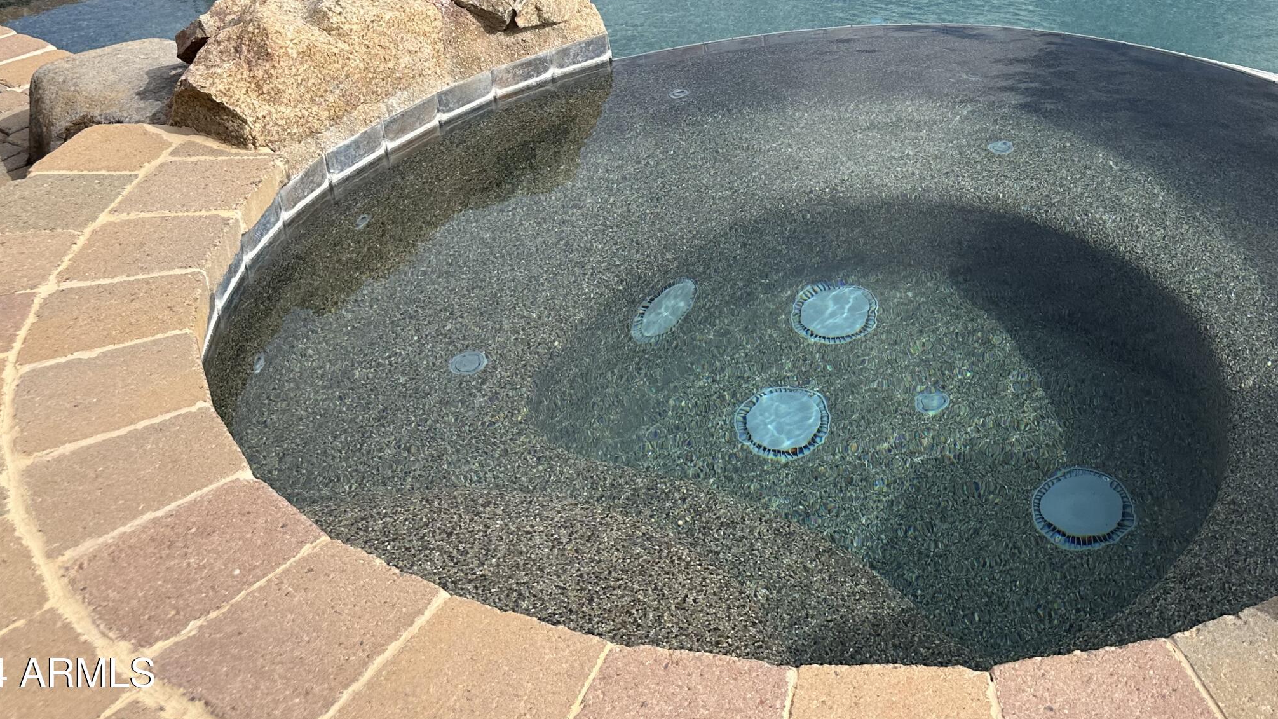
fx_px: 1322
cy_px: 24
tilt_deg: -20.8
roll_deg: +1.5
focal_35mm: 39
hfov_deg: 50.5
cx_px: 869
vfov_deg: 28.8
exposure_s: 1/3058
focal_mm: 6.86
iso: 80
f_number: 1.78
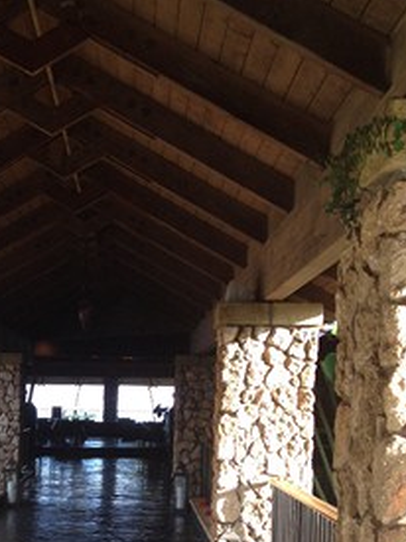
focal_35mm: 75
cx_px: 0
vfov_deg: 25.4
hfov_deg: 19.1
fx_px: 1174
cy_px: 453
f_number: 2.4
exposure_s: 1/120
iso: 100
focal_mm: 4.28
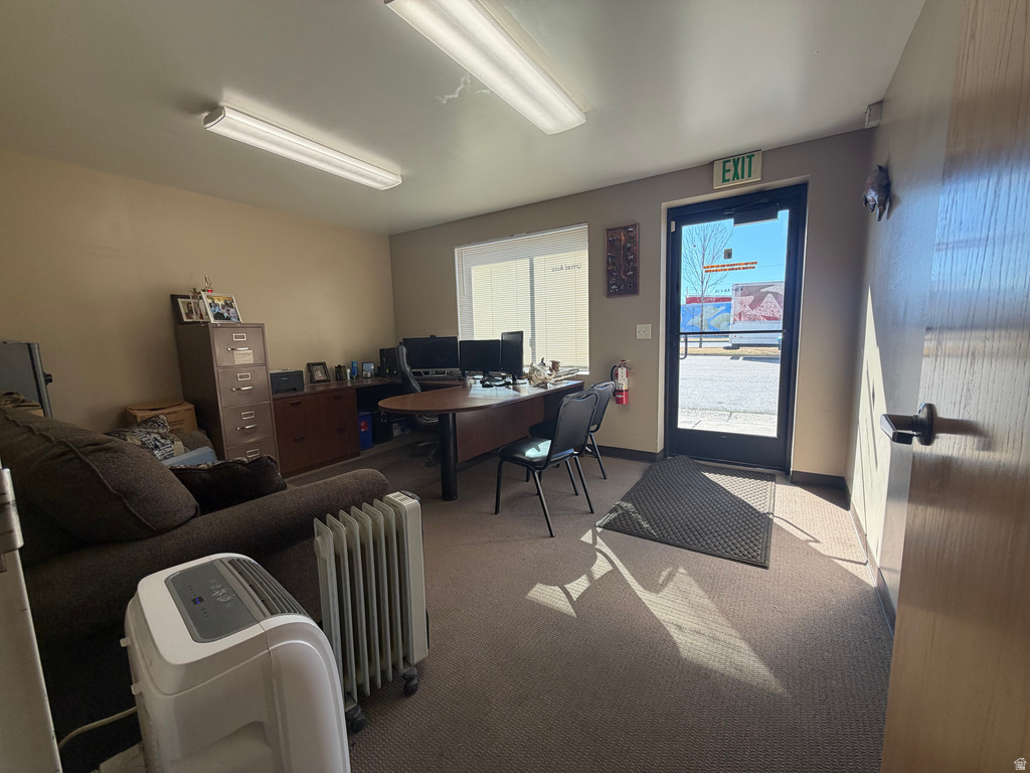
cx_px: 515
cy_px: 386
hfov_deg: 102.1
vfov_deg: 85.7
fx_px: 417
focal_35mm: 14
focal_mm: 2.22
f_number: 2.2
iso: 64
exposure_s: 1/120
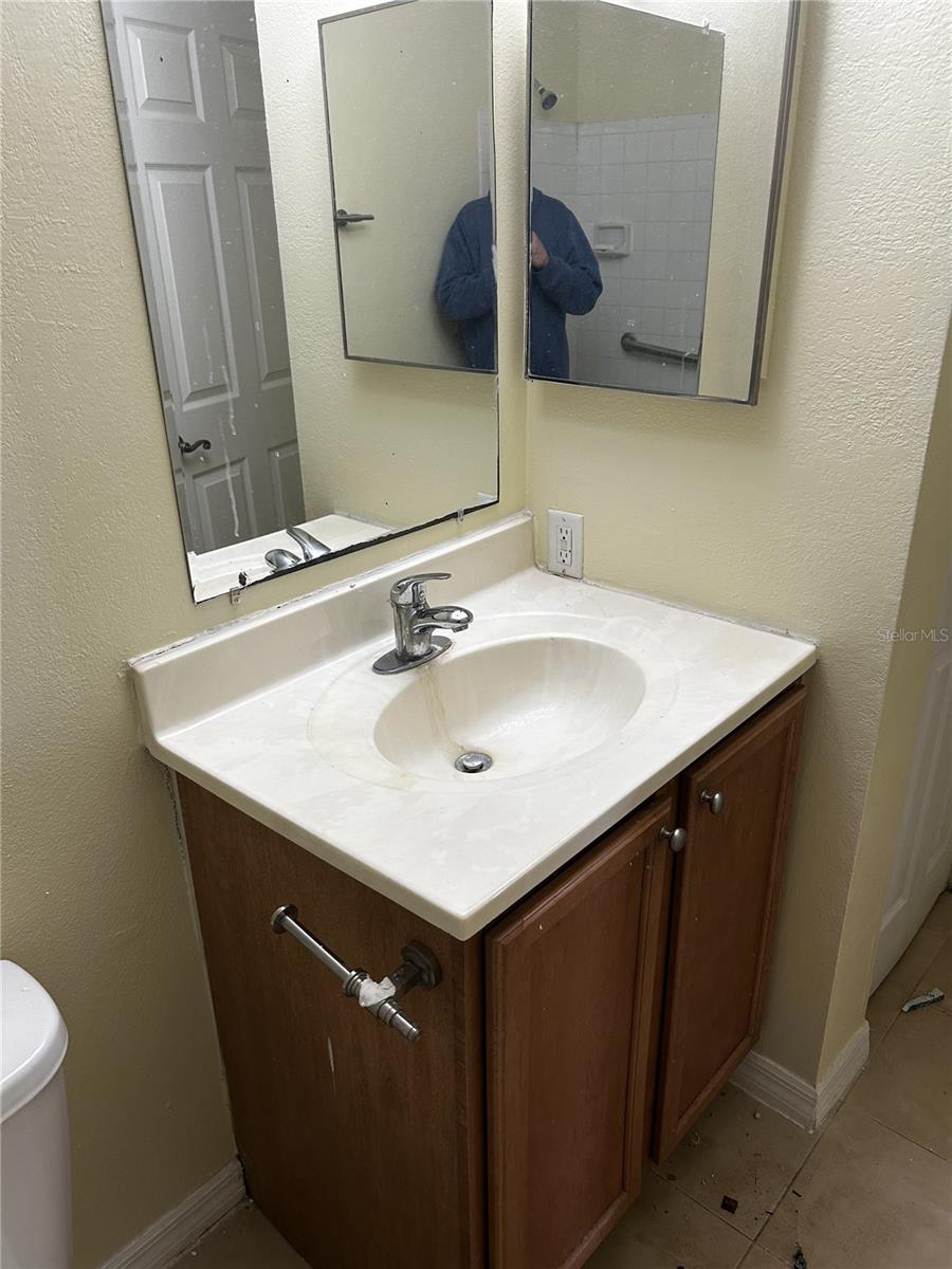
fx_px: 953
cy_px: 634
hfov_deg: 53.1
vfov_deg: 67.3
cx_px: 476
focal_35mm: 26
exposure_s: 1/120
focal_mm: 5.7
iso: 100
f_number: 1.5
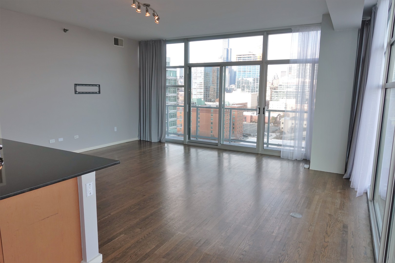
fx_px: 263
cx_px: 198
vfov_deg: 53.1
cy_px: 132
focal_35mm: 24
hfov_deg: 73.7
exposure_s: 1/160
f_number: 4
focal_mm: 8.8
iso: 125
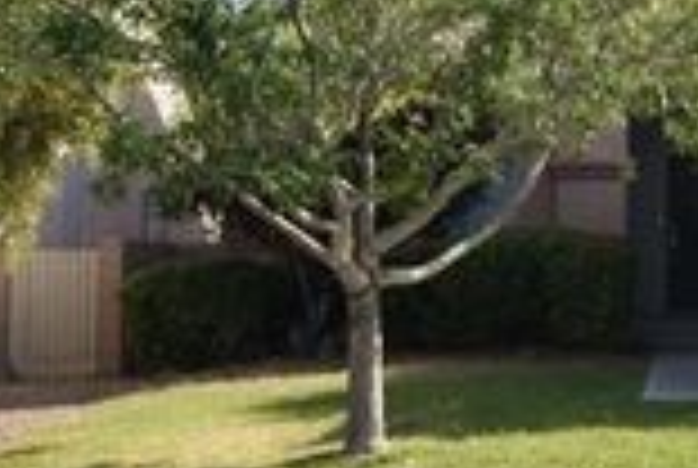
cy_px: 171
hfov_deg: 21.2
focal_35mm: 87
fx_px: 1690
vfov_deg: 15.8
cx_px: 905
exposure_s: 1/320
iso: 100
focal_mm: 18
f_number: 4.5
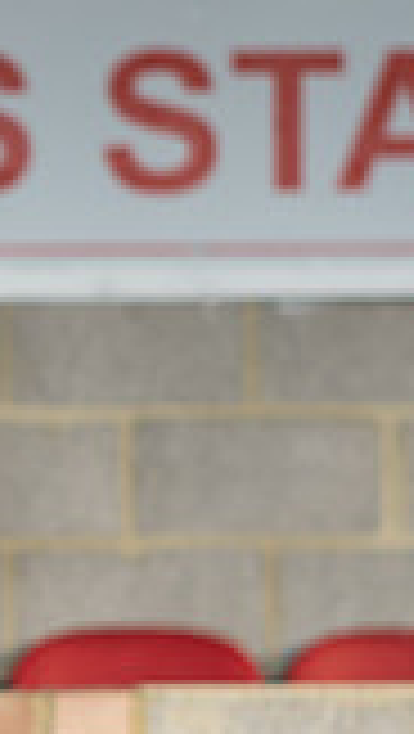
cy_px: 509
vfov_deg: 9.6
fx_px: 4360
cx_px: -494
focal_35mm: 224
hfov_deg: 5.3
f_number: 2.8
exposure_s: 1/200
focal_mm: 50
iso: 31
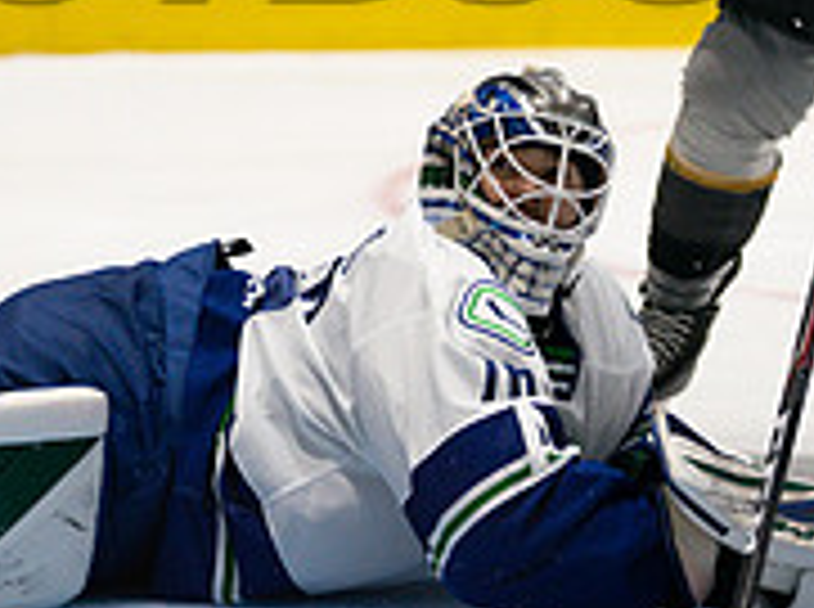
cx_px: 499
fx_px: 8895
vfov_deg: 3.9
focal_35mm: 379
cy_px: -119
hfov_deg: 5.2
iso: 2000
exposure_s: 1/1250
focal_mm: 104
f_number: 2.8
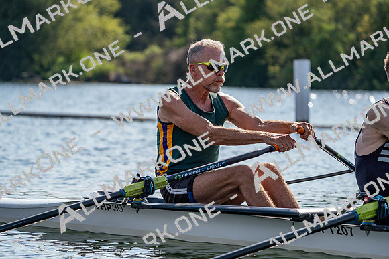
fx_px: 2162
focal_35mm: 200
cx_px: 194
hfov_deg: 10.3
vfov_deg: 6.9
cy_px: 130
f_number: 5.6
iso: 200
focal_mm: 200
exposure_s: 1/1600
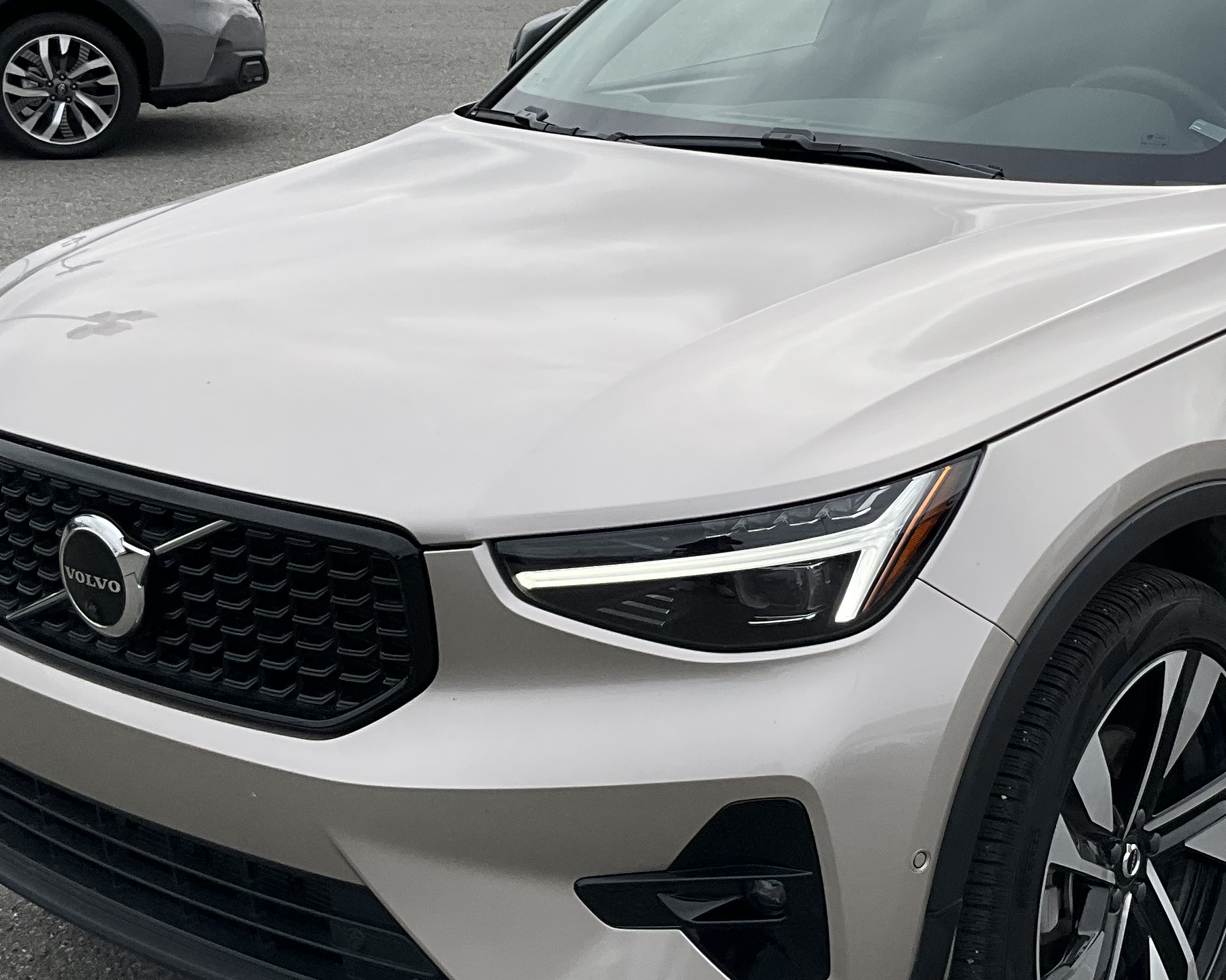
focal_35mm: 63
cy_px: 414
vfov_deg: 24.2
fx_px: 2286
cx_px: 871
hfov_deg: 29.7
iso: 25
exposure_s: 1/1912
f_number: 1.8
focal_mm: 3
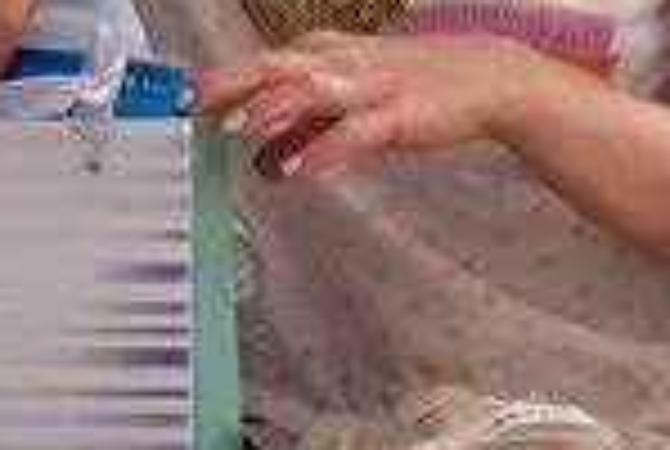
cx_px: 1533
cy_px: 164
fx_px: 5501
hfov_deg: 6.7
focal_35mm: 295
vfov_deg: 4.7
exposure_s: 1/250
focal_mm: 43
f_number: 2.8
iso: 500
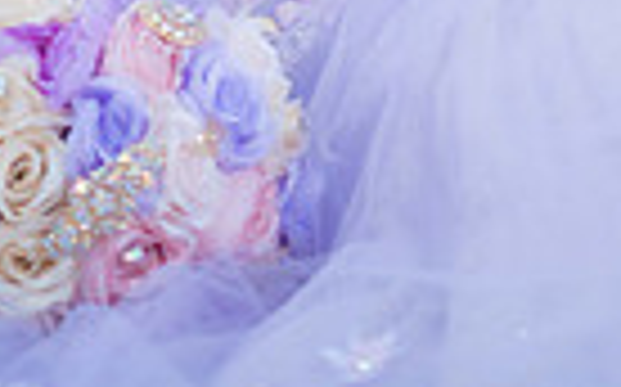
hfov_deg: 7.4
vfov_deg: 4.5
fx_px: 4769
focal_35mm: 282
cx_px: 518
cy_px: -585
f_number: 1.8
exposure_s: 1/1250
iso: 125
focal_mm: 85
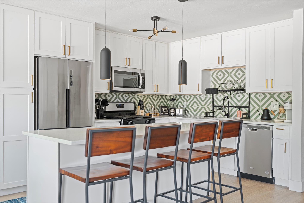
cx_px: 152
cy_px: 102
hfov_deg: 54.4
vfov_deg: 37.8
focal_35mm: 35
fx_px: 296
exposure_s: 1/1.67
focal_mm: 35
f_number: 4
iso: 100
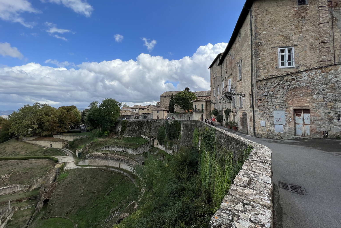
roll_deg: +0.1
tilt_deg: +2.2
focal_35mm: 14
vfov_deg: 81.0
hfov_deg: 104.2
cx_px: 168
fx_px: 133
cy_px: 105
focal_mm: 1.57
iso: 32
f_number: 1.8
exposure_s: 1/2016
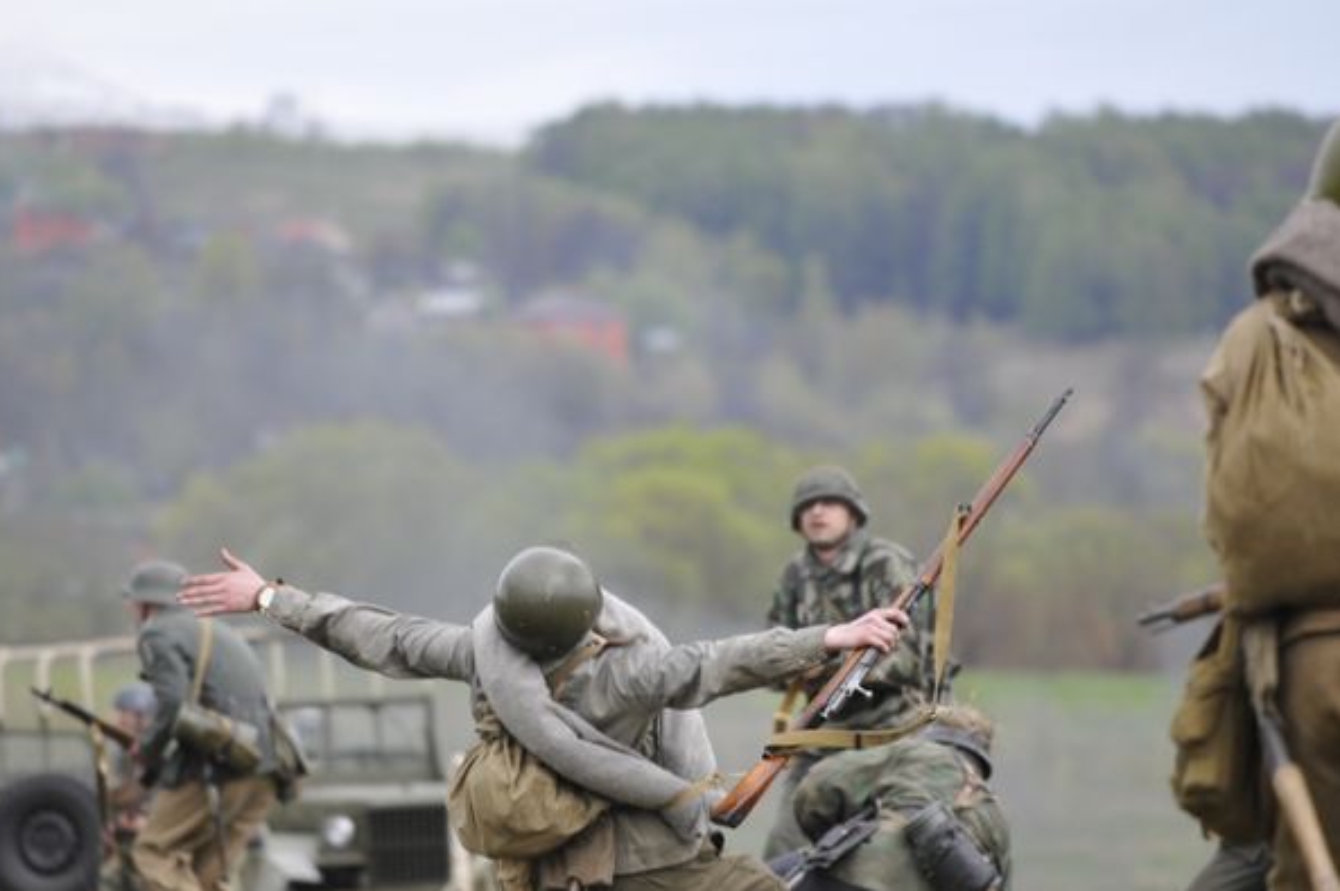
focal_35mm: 355
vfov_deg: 3.9
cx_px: 626
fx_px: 13199
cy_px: 522
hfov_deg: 5.8
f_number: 4
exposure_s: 1/320
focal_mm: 200
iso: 280
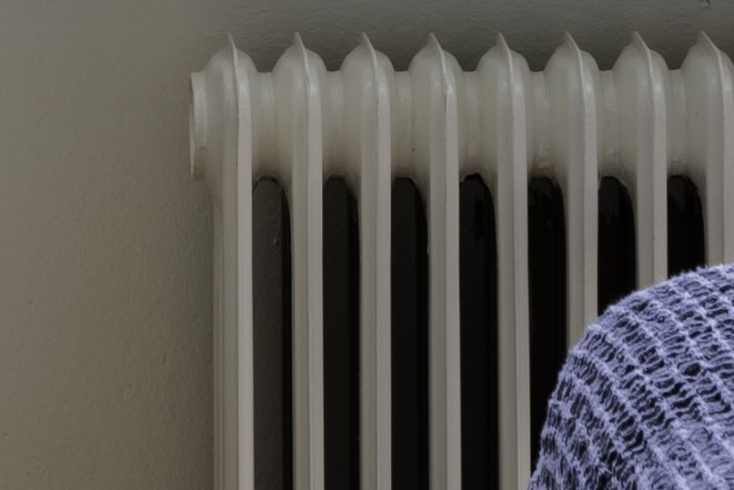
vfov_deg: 5.1
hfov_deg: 7.9
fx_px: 5304
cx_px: 47
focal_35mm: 260
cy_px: -775
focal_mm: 35
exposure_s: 1/180
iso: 100
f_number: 11
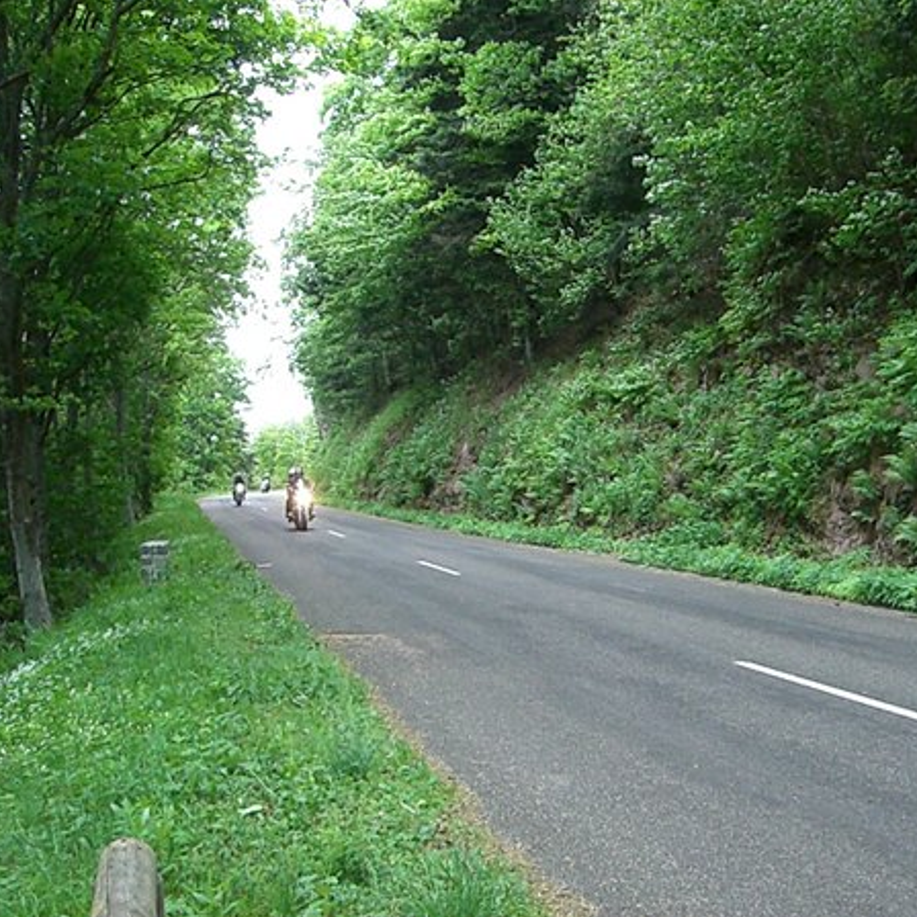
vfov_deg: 37.6
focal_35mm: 45
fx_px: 1349
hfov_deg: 37.5
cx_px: 501
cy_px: 458
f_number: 2.7
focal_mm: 6.2
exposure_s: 1/200
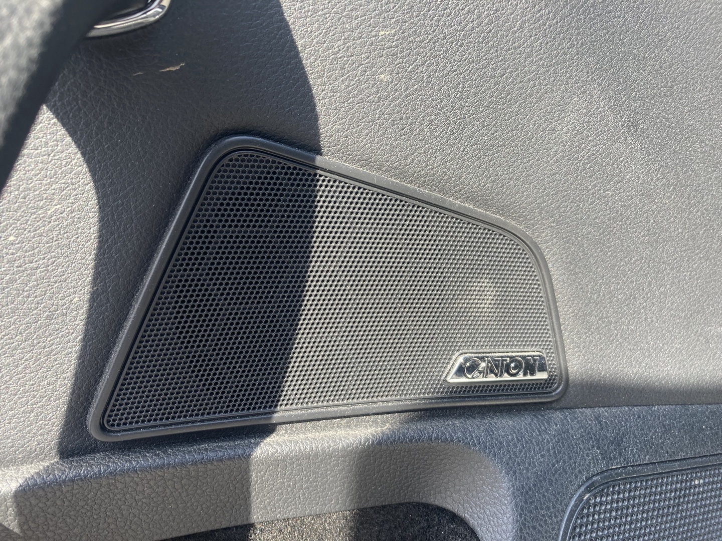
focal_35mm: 28
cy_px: 270
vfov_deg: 49.7
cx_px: 361
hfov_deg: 63.4
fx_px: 584
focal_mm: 3.99
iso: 25
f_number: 1.8
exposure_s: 1/121
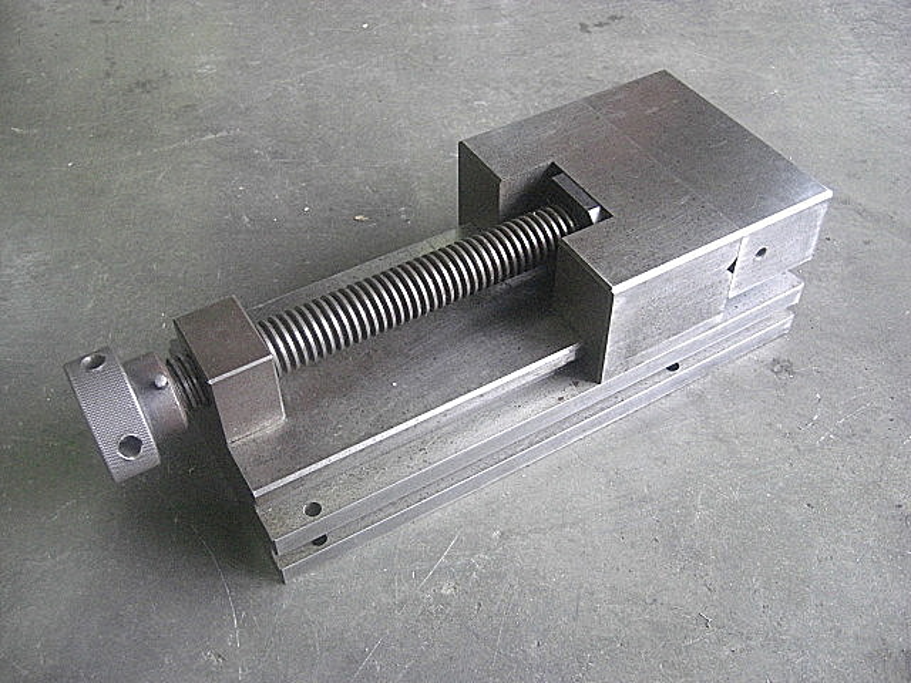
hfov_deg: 49.0
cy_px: 342
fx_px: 1000
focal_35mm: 38
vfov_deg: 37.7
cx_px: 456
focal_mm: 7.9
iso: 800
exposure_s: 1/30
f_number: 2.8
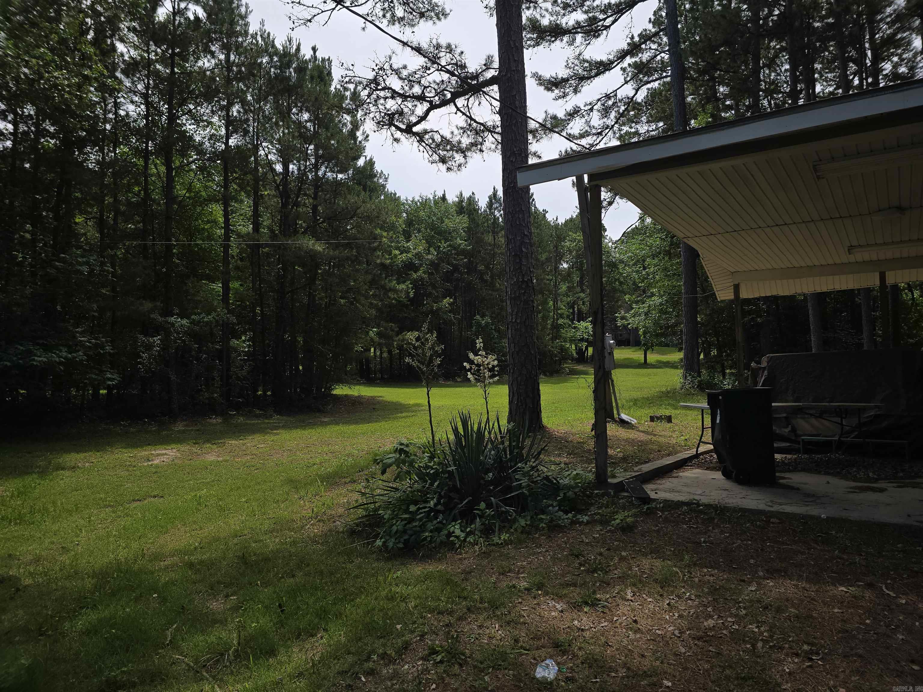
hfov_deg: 73.9
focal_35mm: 23
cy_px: 346
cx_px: 462
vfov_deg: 58.9
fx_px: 613
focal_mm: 6.3
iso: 12
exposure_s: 1/688
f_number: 1.7
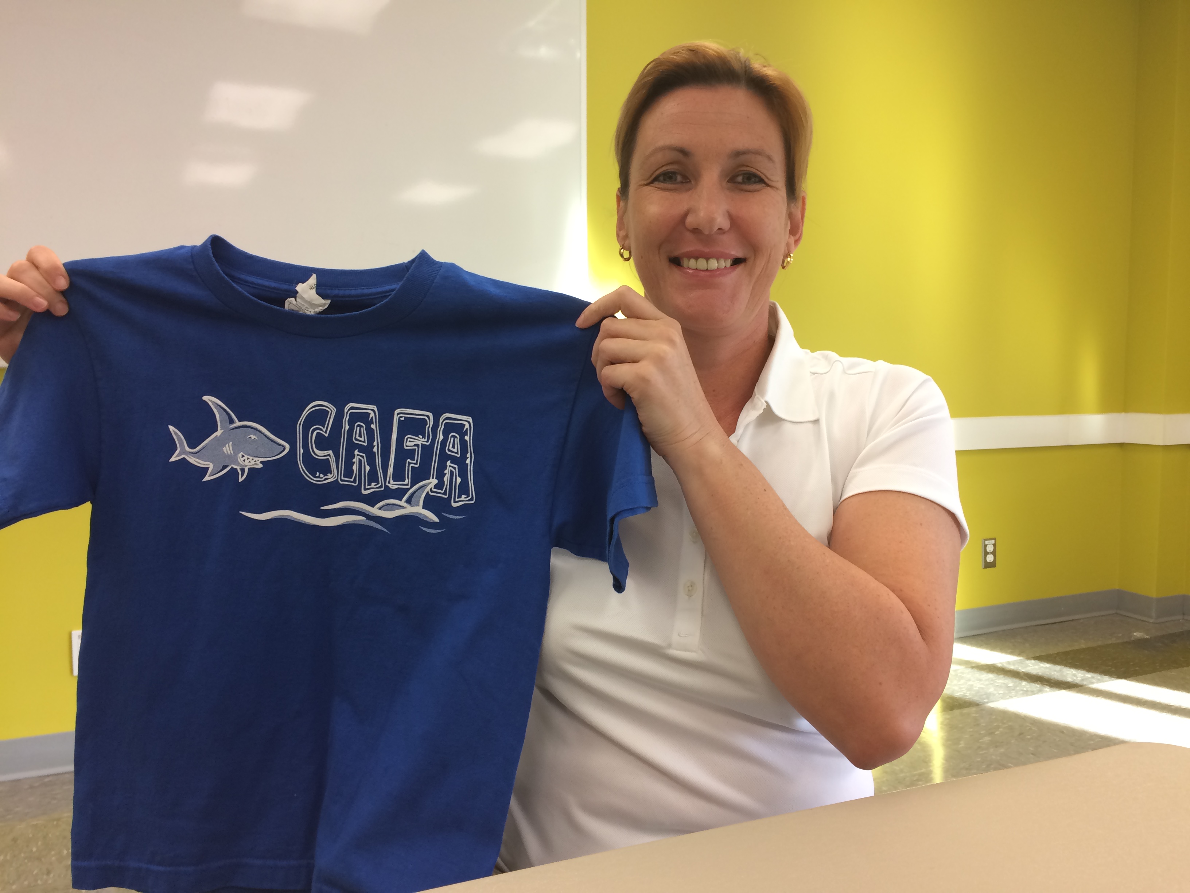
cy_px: 446
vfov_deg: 48.2
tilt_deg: -4.9
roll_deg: -0.4
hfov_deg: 61.7
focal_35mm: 29
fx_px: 997
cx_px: 595
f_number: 2.2
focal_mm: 4.15
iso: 40
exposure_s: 1/30
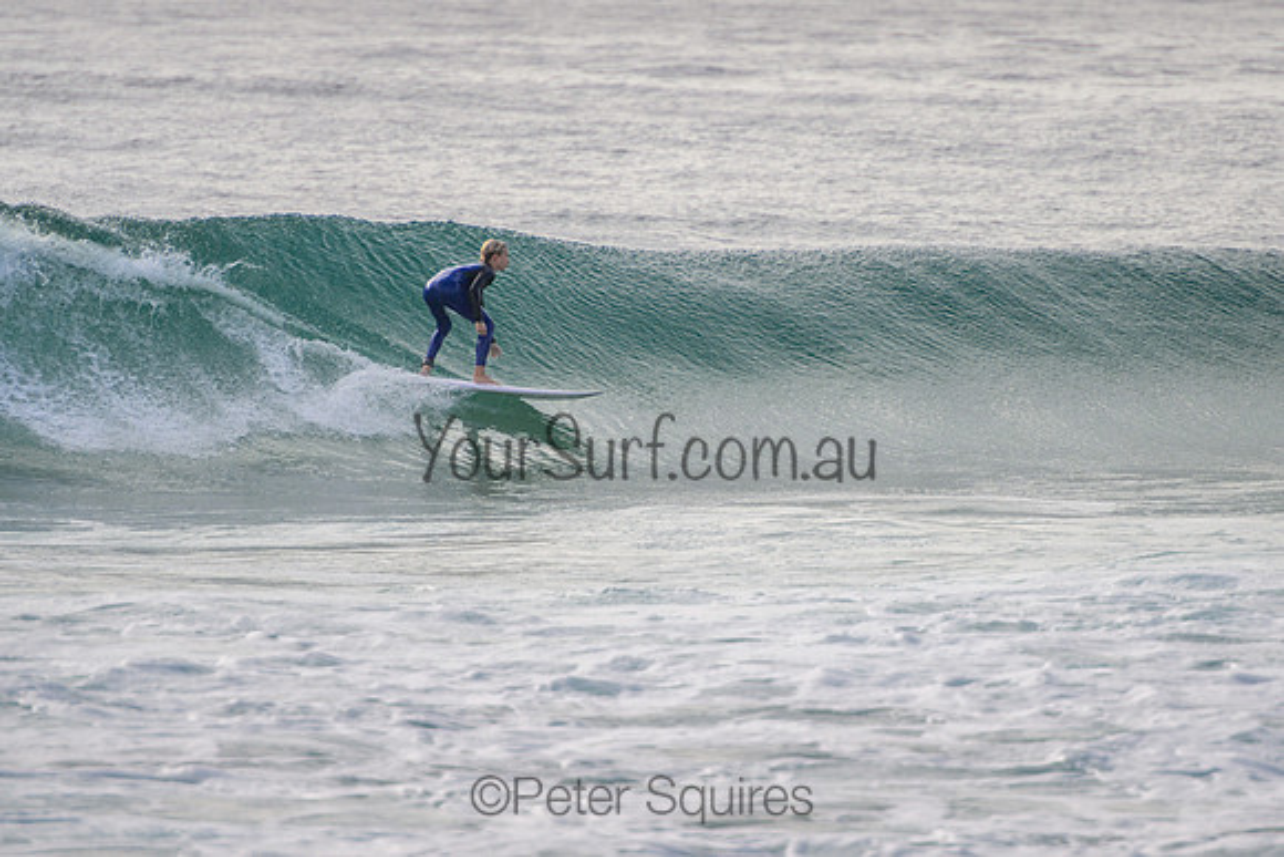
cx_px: 823
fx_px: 19627
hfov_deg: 3.7
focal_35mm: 550
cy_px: 408
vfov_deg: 2.5
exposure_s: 1/2000
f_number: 5.6
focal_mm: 400
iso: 280
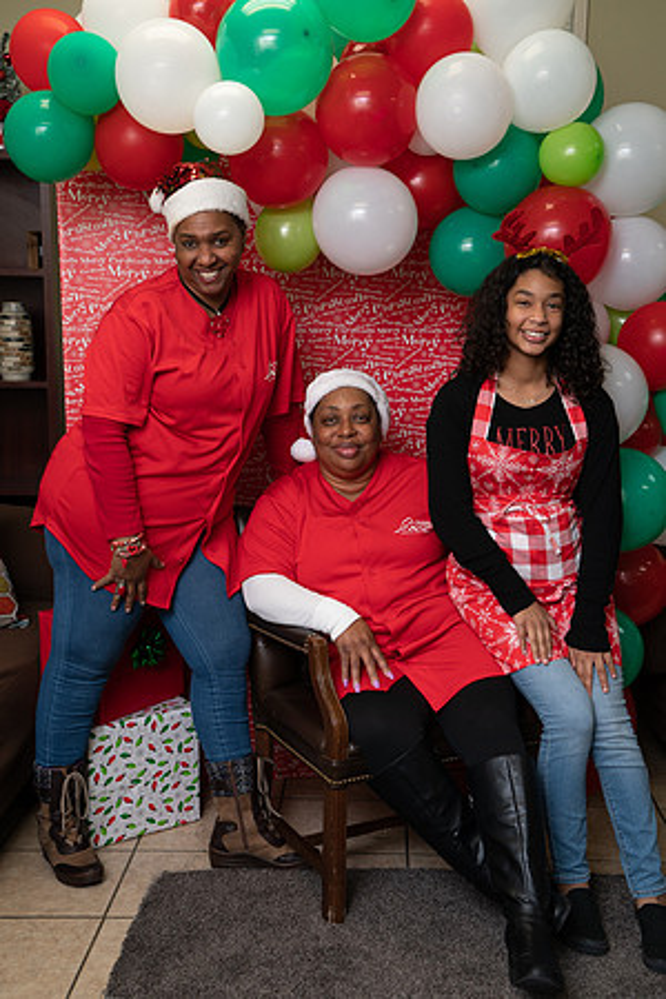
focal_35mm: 46
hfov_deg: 29.2
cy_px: 500
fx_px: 1276
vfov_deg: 42.7
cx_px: 333
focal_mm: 46
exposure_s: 1/80
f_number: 5
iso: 400
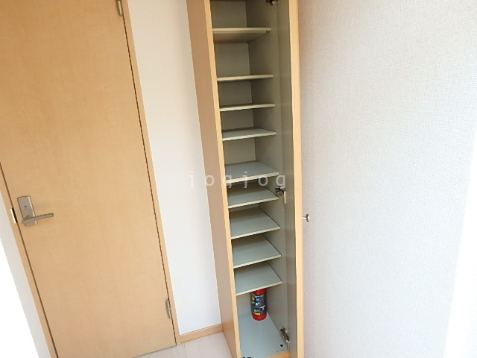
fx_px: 289
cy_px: 179
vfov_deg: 63.4
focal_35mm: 21
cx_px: 238
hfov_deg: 79.0
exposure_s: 1/40
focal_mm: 3.7
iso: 200
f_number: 3.5
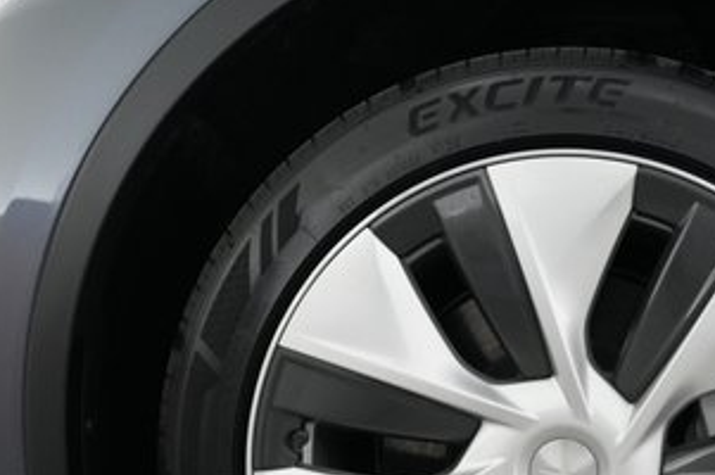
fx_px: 1012
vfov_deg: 25.3
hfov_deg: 37.7
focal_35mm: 51
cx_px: 558
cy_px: 458
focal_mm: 24
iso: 4000
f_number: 2.8
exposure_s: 1/160
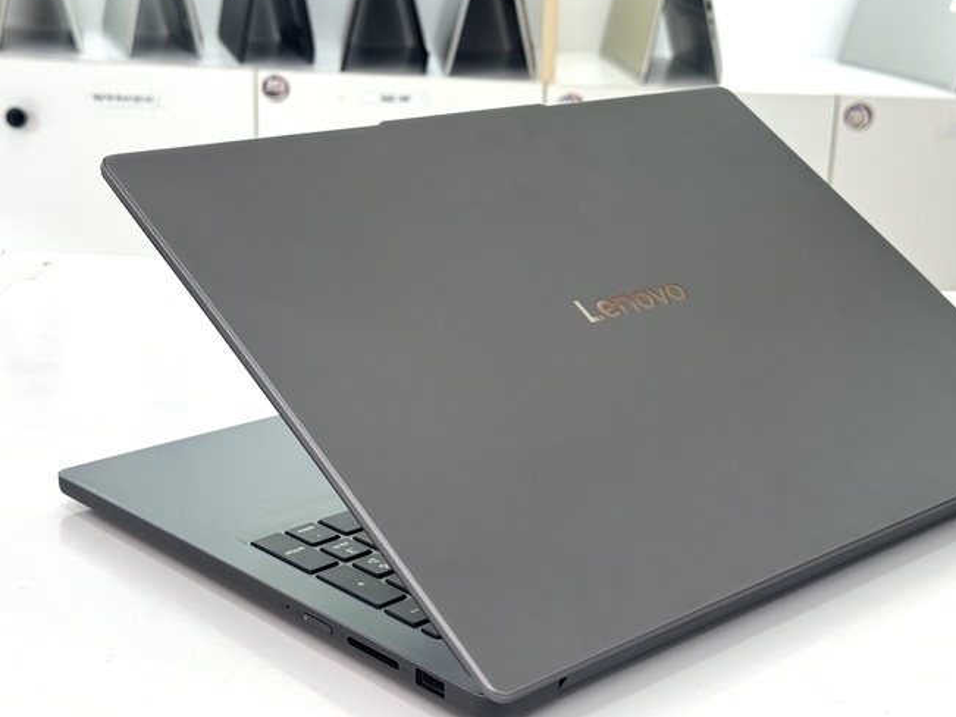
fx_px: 1629
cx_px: 517
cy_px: 325
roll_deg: -1.4
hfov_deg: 32.7
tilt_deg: -16.0
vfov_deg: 24.8
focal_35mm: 59
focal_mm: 6.76
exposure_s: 1/121
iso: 50
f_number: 1.78
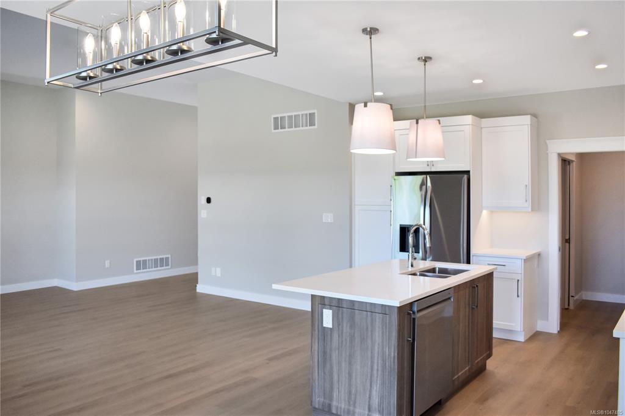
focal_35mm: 27
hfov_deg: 67.4
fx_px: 469
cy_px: 208
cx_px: 312
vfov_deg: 47.9
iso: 400
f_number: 5
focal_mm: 18
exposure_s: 1/250
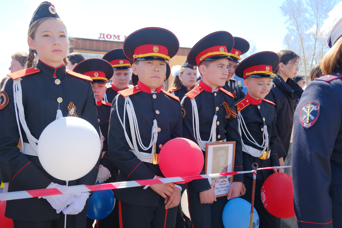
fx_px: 294
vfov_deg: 42.3
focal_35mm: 31
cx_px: 171
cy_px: 114
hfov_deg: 60.3
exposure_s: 1/450
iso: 320
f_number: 4
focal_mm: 20.5
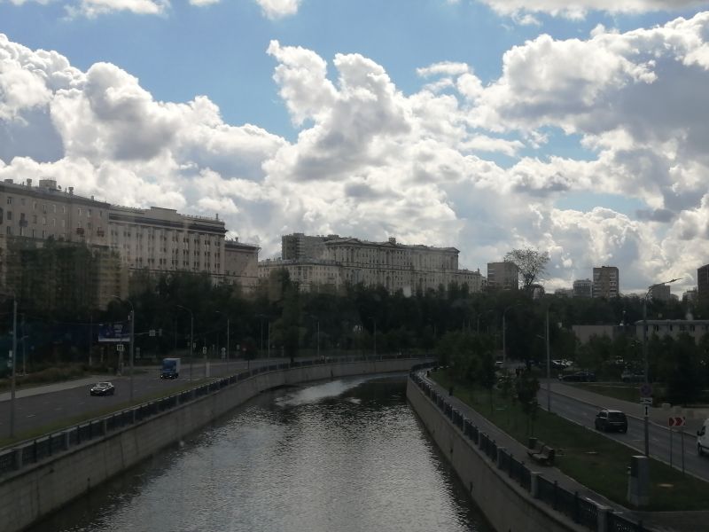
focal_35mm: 49
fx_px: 1004
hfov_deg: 38.9
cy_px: 266
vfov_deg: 29.7
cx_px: 354
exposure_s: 1/2033
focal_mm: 3.62
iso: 50
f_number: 1.8
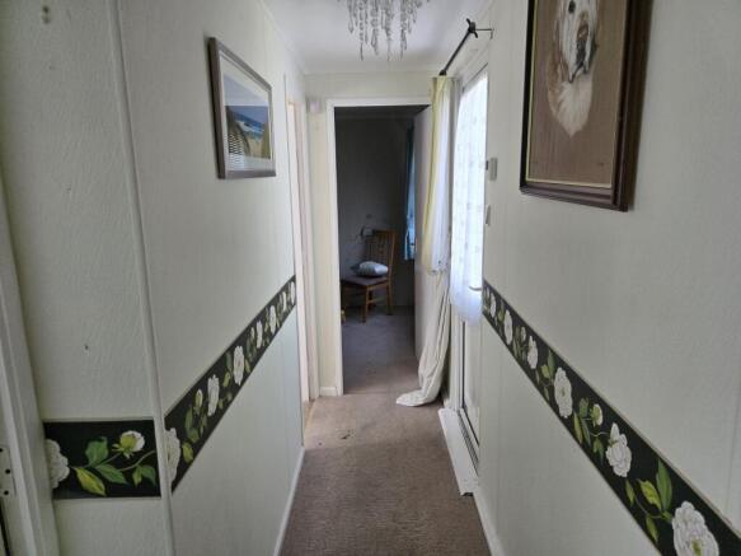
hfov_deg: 73.9
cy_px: 278
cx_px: 370
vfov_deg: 58.9
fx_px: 492
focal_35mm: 23
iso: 100
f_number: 1.8
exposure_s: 1/180
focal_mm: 5.4
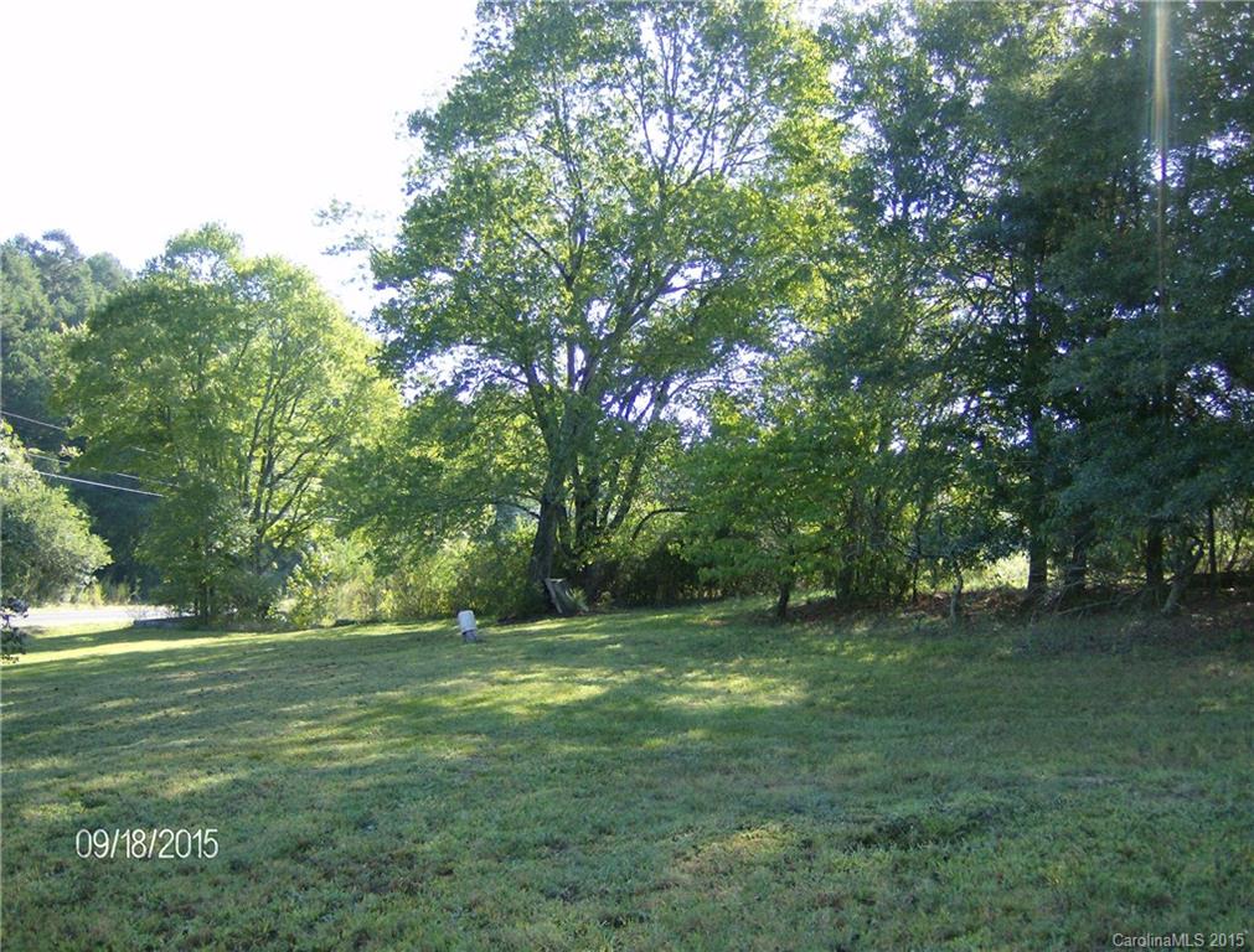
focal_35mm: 36
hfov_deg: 51.1
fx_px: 1310
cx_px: 627
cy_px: 476
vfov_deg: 40.0
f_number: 2.8
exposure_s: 1/231
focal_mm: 6
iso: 100
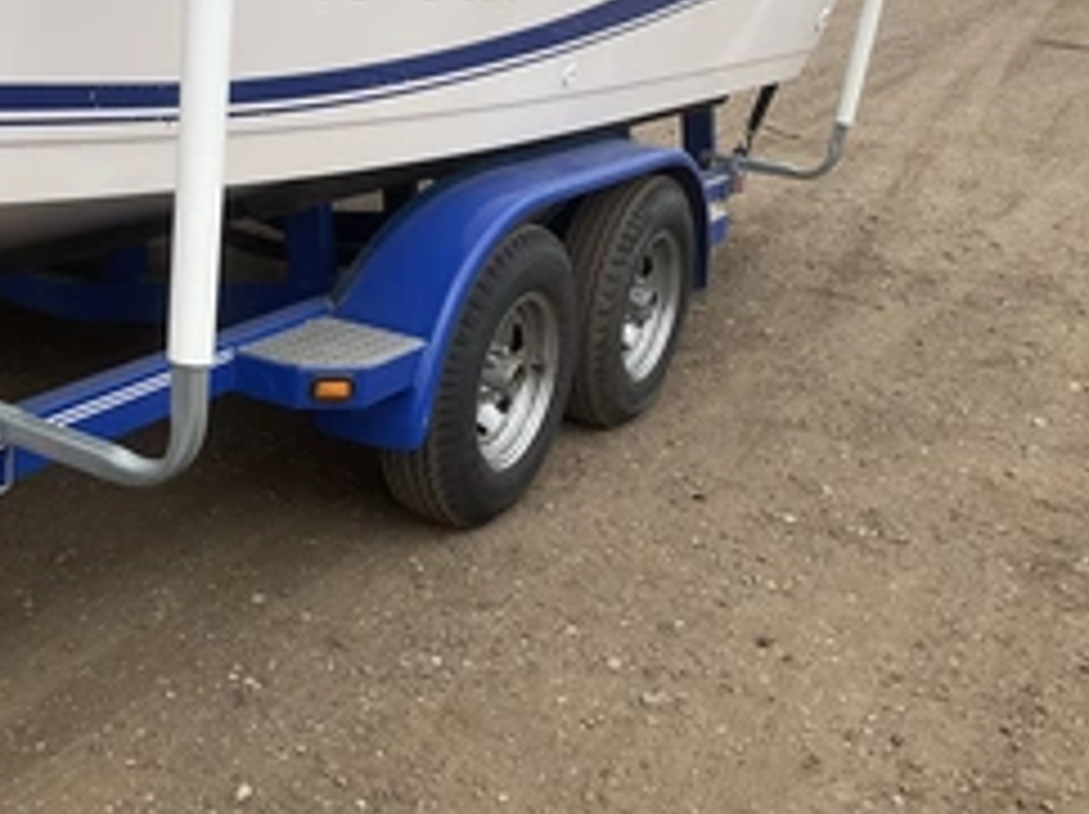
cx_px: 261
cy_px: 310
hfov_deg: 38.6
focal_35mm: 48
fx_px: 1509
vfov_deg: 30.1
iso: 25
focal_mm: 3
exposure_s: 1/469
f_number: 1.8
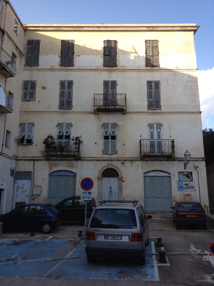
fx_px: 288
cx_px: 107
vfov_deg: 52.6
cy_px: 143
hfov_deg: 40.7
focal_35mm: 35
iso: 64
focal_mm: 4.28
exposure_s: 1/557
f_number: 2.4
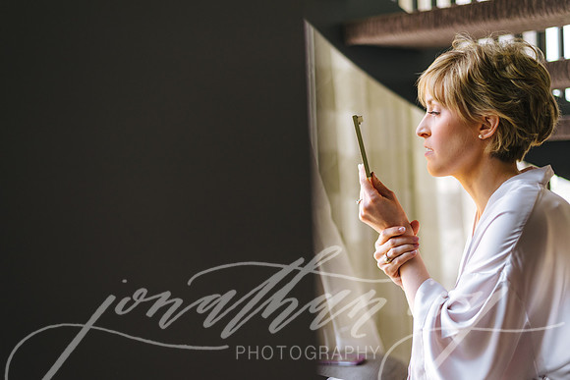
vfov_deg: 27.0
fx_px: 792
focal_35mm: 50
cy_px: 190
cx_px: 285
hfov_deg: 39.6
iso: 400
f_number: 2.2
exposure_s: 1/400
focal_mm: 50
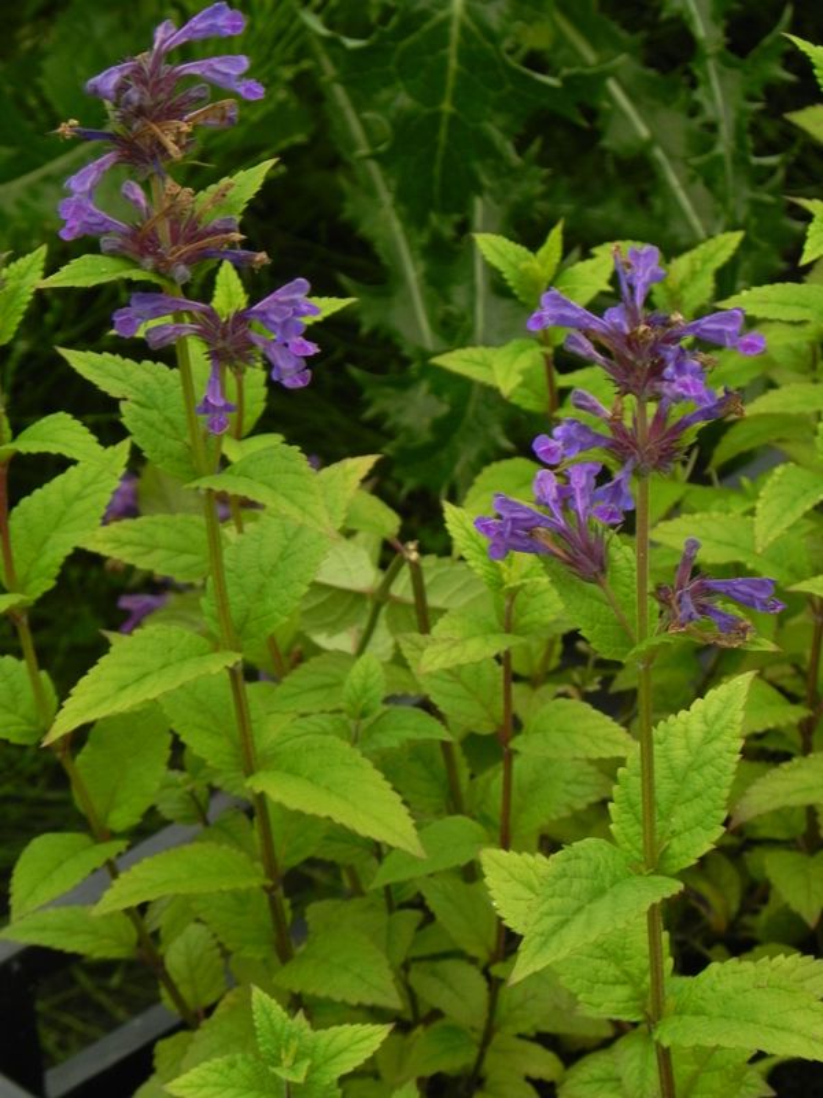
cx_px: 412
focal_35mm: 212
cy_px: 549
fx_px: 6720
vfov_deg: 9.3
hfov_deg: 7.0
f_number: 5
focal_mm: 37.7
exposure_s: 1/40
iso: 160
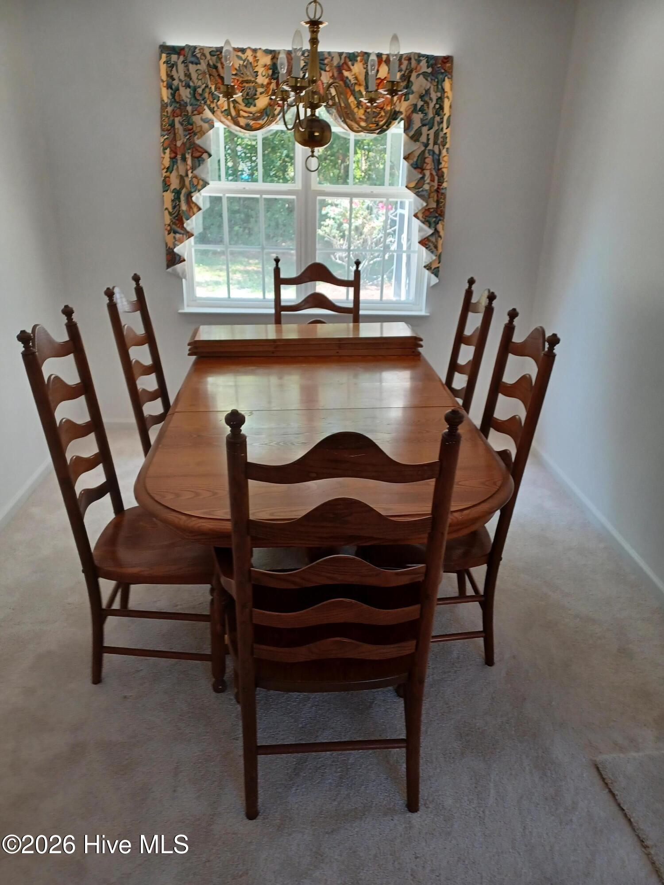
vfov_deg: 69.4
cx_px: 332
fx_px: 639
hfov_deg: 54.9
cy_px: 442
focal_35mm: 25
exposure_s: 1/60
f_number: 1.8
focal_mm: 4.6
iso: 320
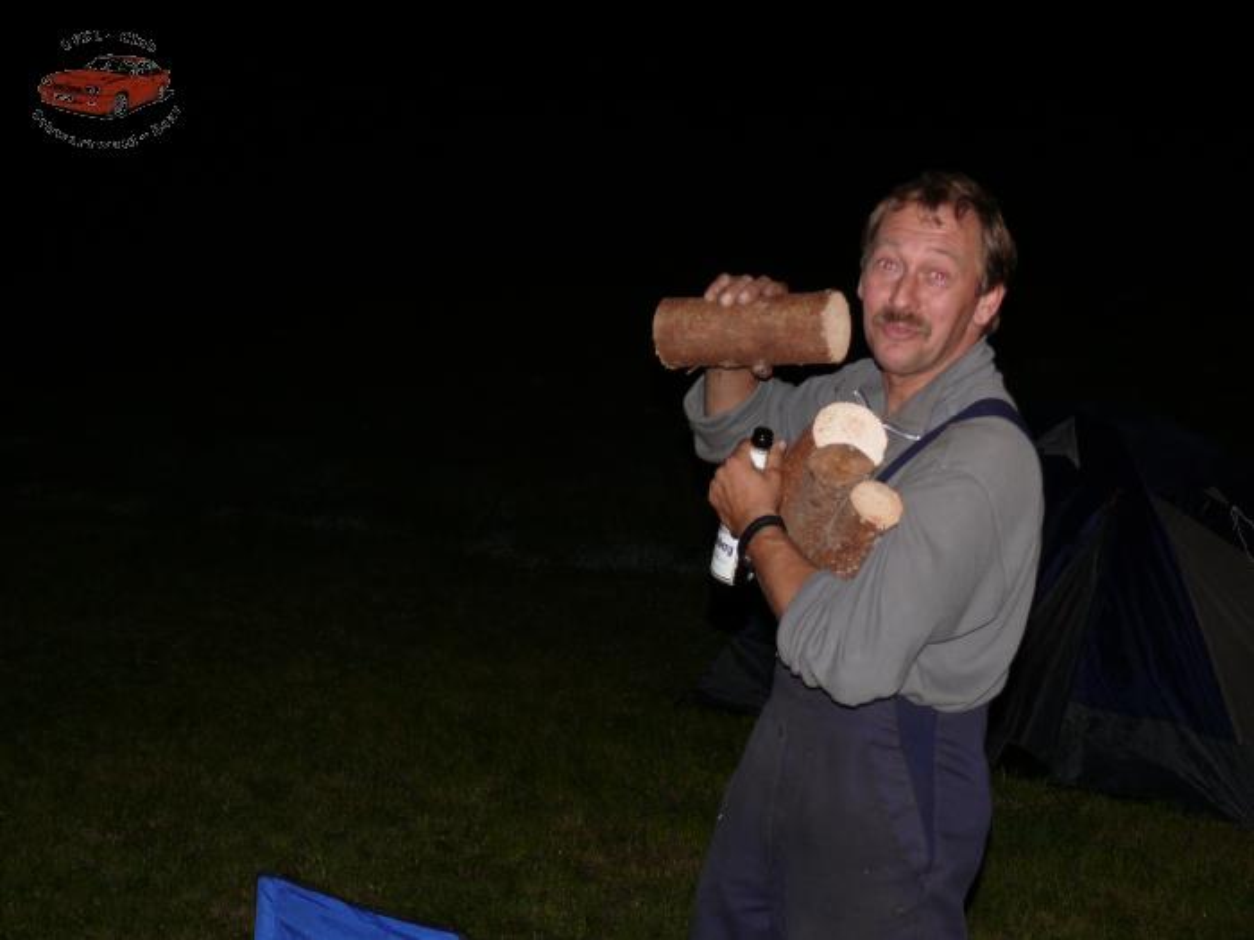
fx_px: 2065
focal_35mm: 57
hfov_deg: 33.8
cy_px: 470
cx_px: 627
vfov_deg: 25.7
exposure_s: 1/30
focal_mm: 12
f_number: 3.2
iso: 125
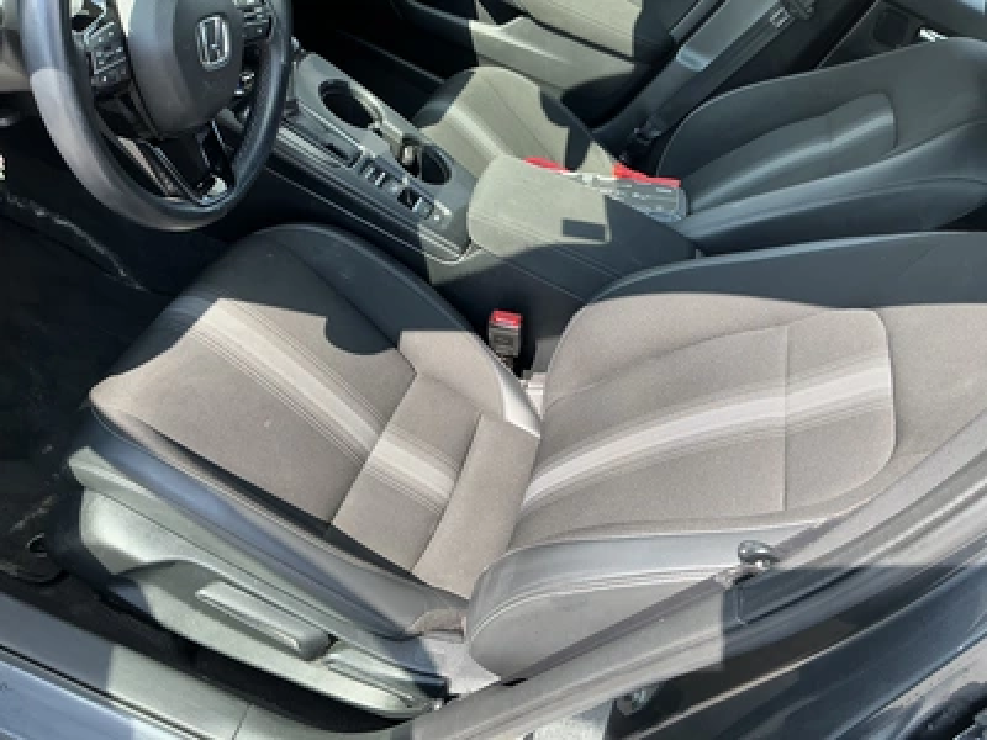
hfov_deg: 63.4
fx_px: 798
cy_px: 370
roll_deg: -29.3
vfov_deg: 49.7
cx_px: 494
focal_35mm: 28
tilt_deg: -42.2
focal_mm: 3
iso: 20
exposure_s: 1/215
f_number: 1.8
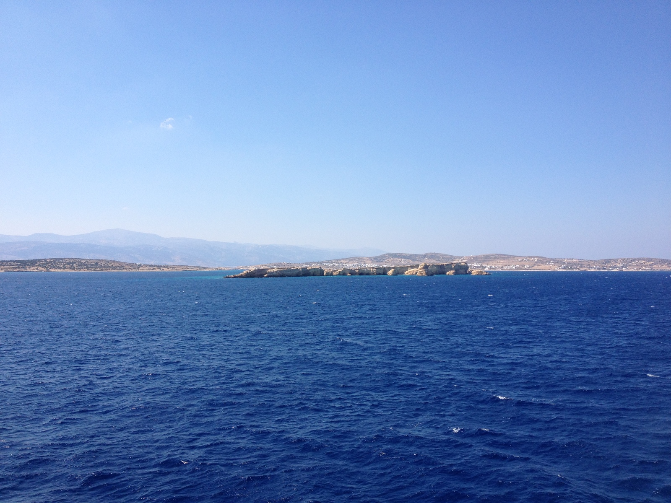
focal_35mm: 35
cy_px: 252
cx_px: 336
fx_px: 678
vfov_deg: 40.7
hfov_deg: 52.6
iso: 50
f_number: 2.4
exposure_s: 1/1727
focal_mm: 4.28
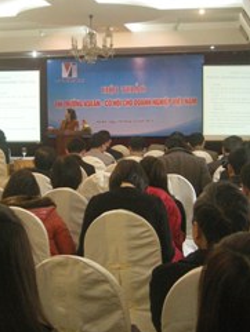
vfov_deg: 28.9
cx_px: 87
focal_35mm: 67
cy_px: 131
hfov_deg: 21.9
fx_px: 645
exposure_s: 1/60
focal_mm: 7.5
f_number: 2.7
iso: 398
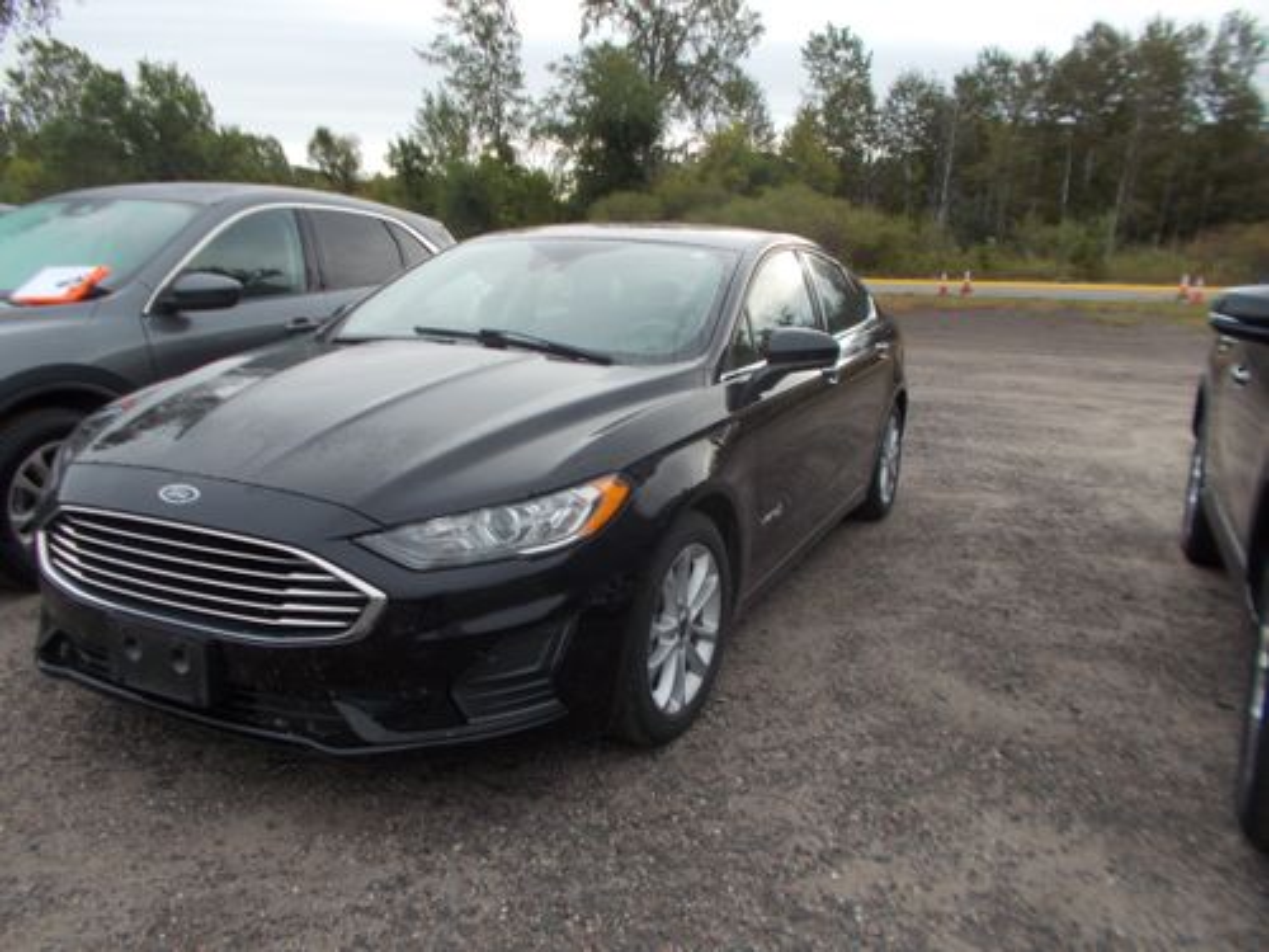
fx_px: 953
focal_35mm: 26
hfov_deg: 67.3
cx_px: 634
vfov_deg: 53.1
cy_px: 476
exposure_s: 1/100
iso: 80
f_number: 3.2
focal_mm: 4.6
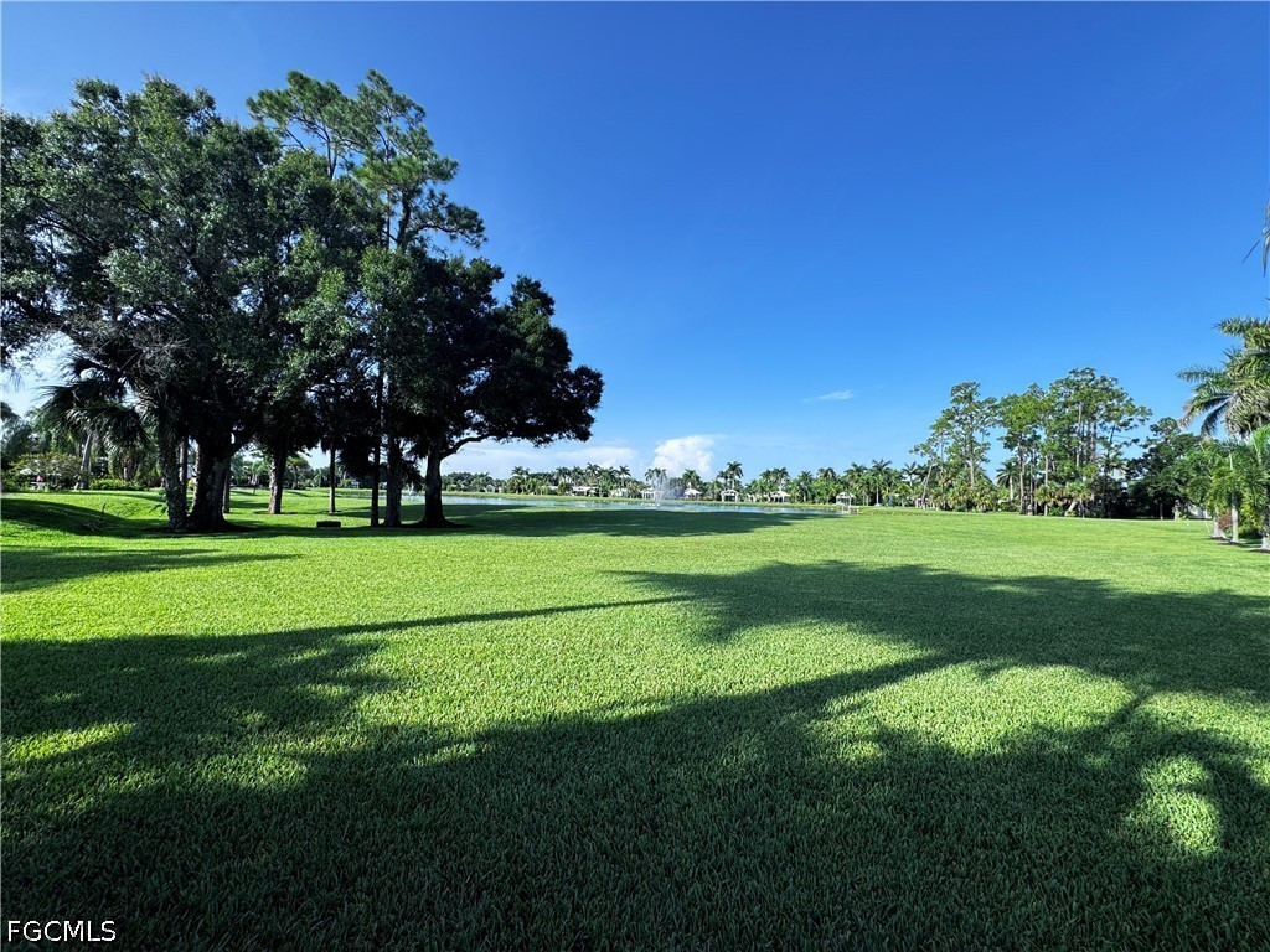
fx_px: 514
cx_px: 635
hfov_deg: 102.1
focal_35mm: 14
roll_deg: -0.3
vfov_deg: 85.7
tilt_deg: +3.0
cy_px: 476
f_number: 2.2
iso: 50
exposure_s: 1/720
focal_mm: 2.22
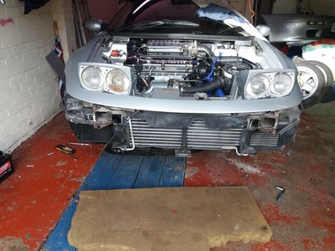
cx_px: 168
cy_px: 126
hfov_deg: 63.4
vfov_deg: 49.7
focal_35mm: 28
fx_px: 271
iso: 80
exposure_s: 1/100
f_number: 1.9
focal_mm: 3.7
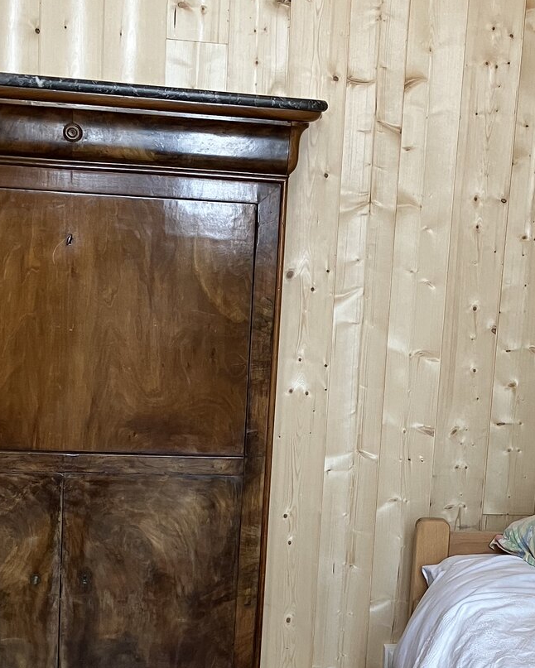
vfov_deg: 29.1
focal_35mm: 65
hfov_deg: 23.3
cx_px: 403
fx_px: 1286
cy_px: 406
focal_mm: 3.99
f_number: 1.8
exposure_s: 1/50
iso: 80
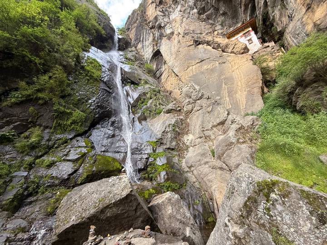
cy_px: 122
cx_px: 164
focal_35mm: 14
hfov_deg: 102.1
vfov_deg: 85.7
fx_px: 132
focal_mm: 2.22
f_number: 2.2
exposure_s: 1/99
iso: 80
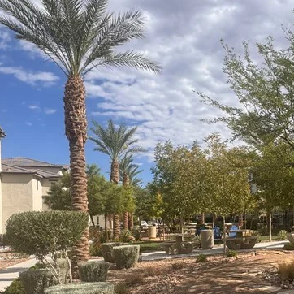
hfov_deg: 43.8
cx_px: 254
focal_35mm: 35
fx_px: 336
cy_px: 221
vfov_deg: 45.6
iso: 50
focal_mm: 2.22
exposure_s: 1/1637
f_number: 2.2
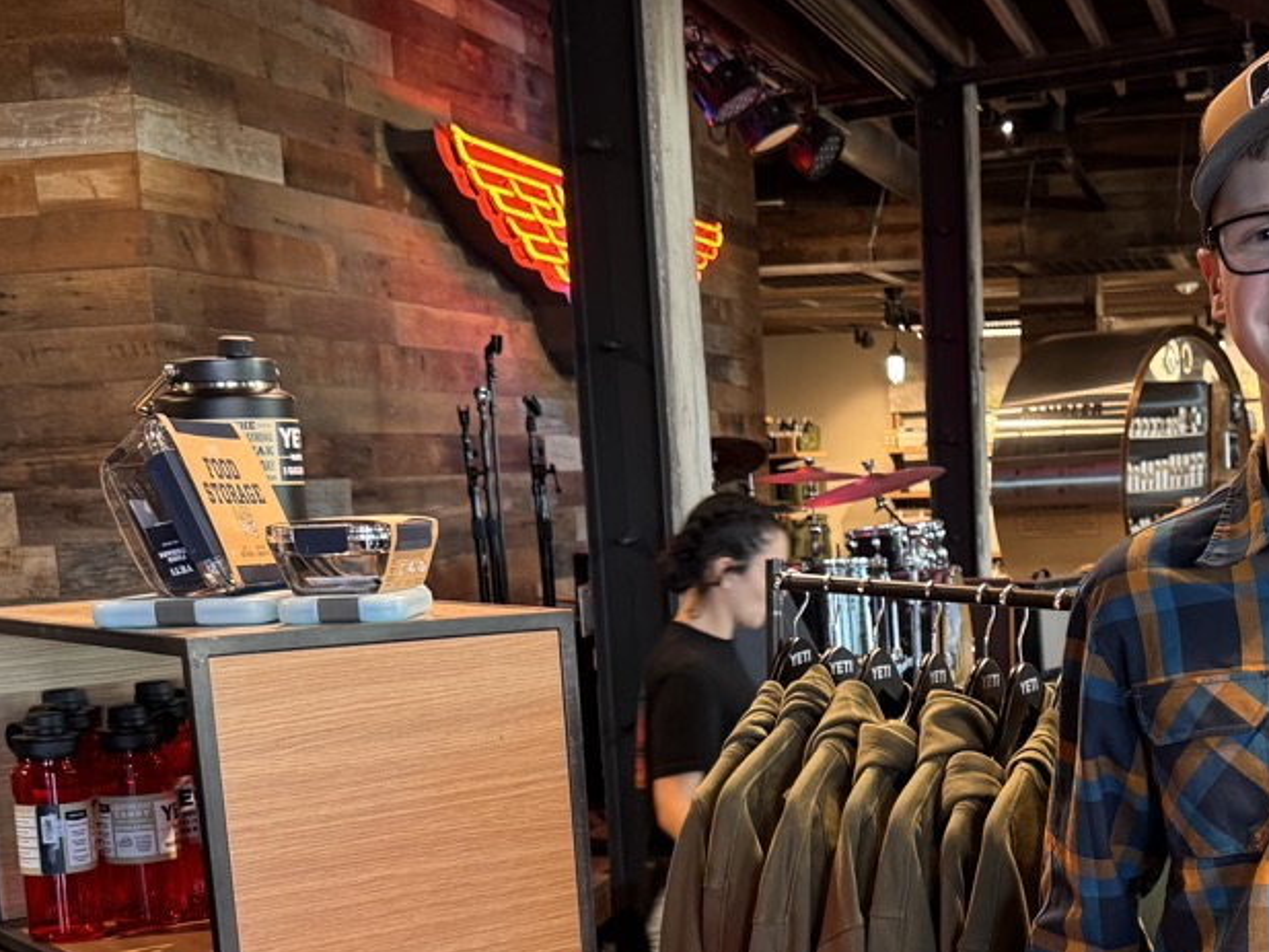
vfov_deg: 25.2
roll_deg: +1.8
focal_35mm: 56
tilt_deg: -11.6
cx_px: 950
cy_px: 876
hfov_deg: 33.7
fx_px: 2053
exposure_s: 1/60
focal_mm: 6.76
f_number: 1.78
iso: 200
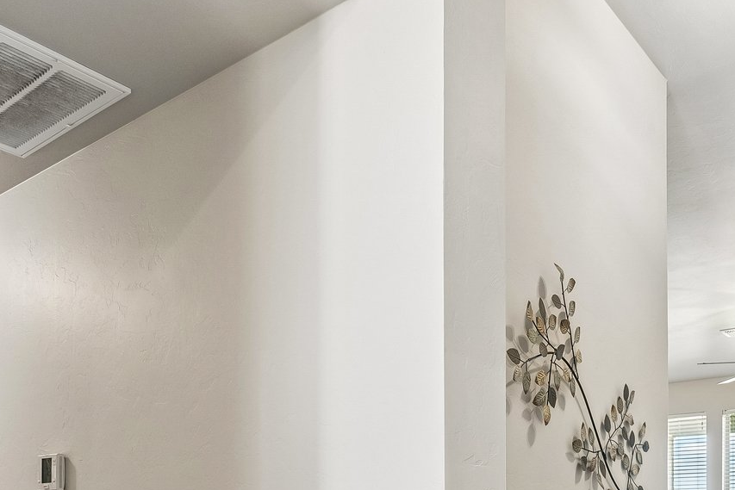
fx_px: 735
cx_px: 483
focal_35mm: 36
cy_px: 538
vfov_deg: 32.5
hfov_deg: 52.2
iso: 200
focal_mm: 10
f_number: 6.3
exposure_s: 1/60
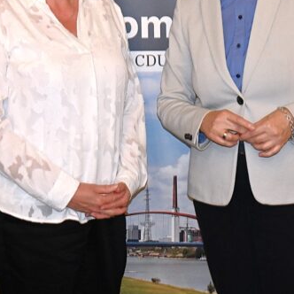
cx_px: 166
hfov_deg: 22.6
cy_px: 19
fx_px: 737
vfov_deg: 22.0
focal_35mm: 77
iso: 1600
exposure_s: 1/60
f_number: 3.8
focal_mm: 19.5
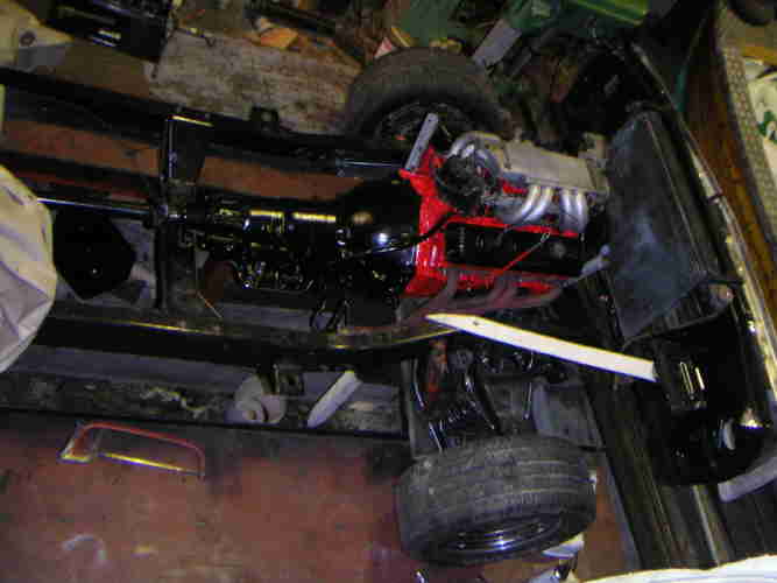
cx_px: 388
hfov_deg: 47.9
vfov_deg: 36.8
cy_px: 292
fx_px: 875
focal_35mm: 39
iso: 200
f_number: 2.9
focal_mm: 5.1
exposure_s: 1/45
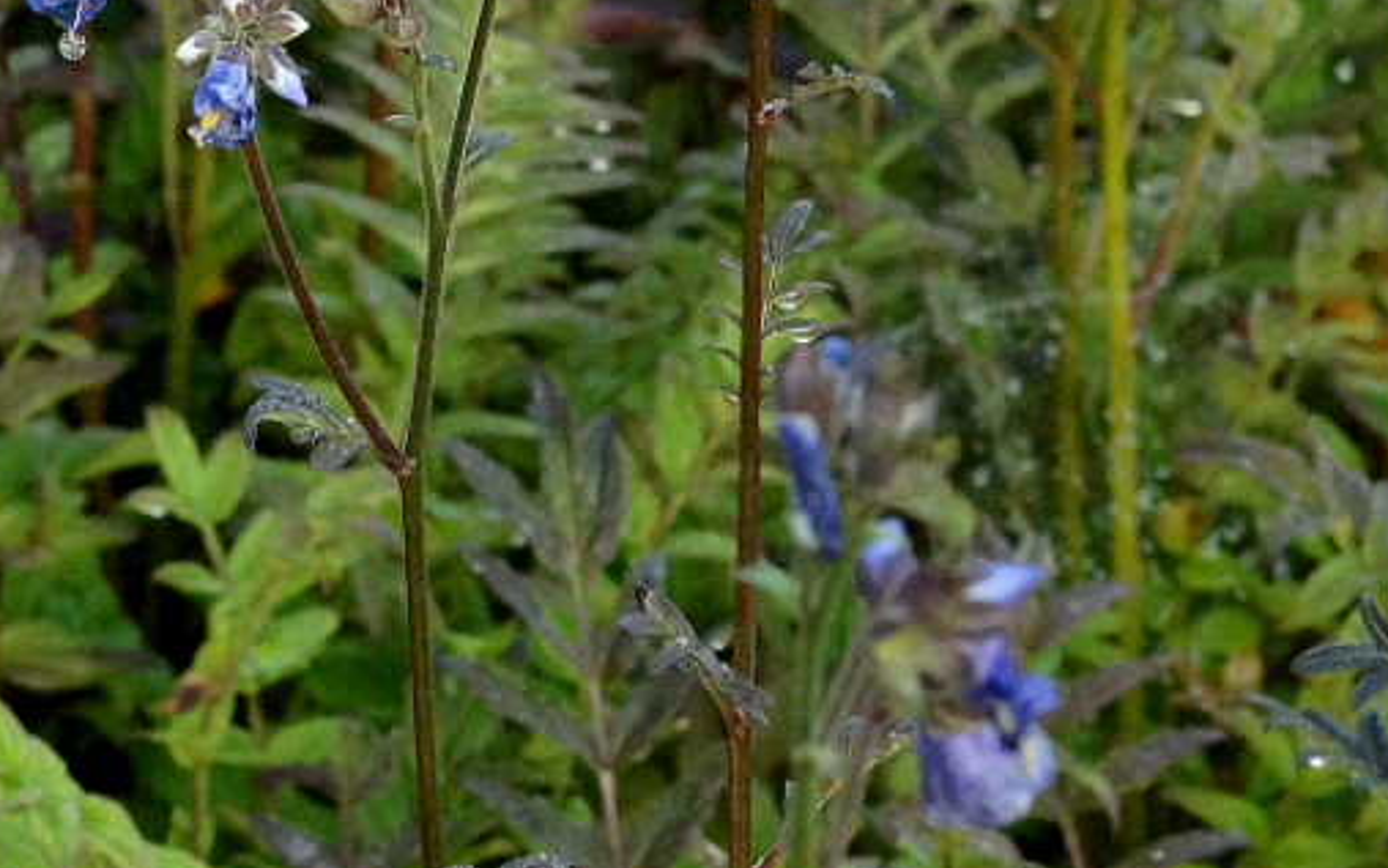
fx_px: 13695
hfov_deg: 5.8
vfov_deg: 3.6
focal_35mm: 362
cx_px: 435
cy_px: 142
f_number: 13
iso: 3200
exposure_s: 1/100
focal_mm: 100
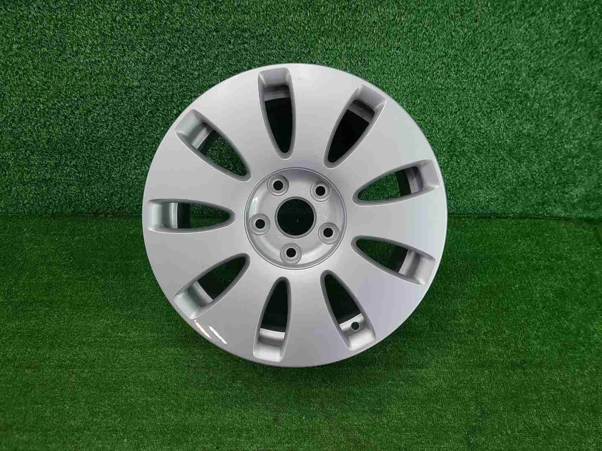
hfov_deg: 67.3
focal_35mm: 26
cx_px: 301
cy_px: 226
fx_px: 452
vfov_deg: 53.1
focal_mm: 5.4
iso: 59
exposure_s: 1/50
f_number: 1.8
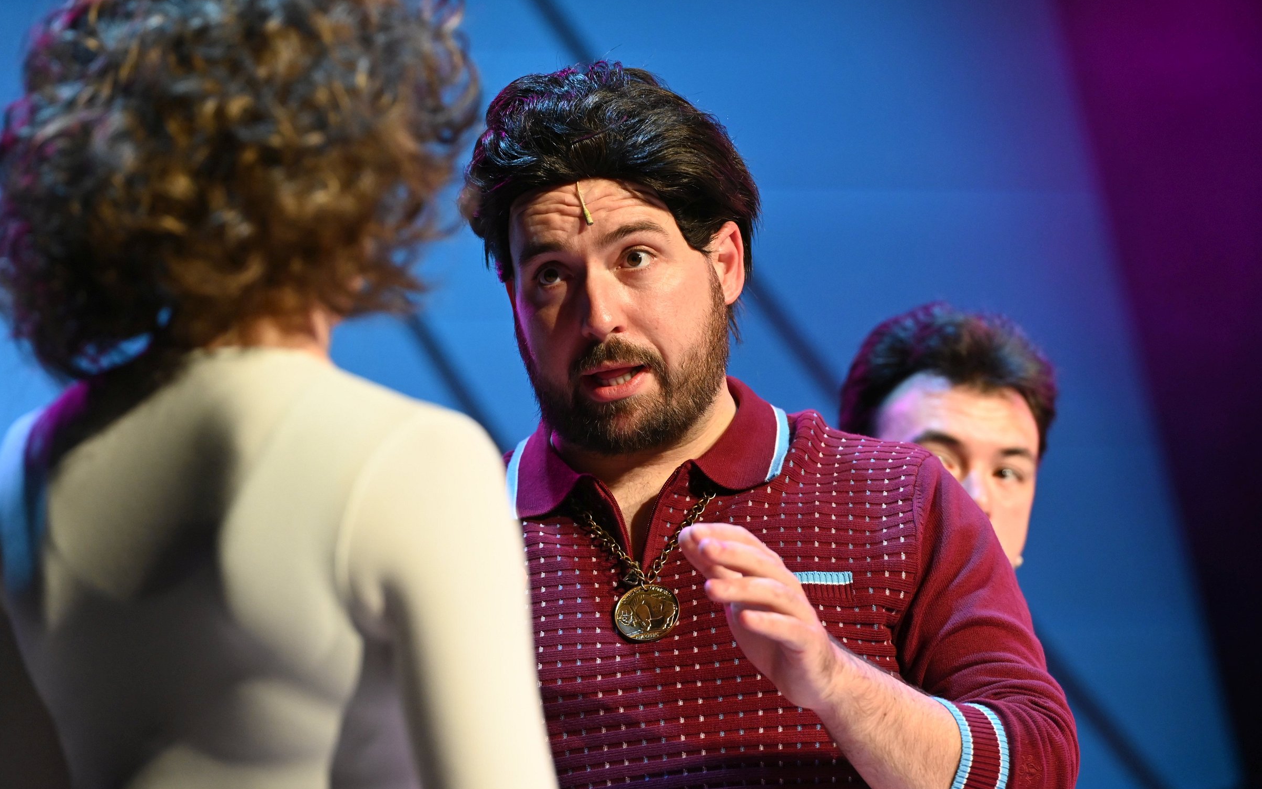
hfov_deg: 14.1
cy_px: 383
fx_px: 5090
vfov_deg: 8.9
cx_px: 631
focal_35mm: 148
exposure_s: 1/320
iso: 3200
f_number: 4
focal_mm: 145
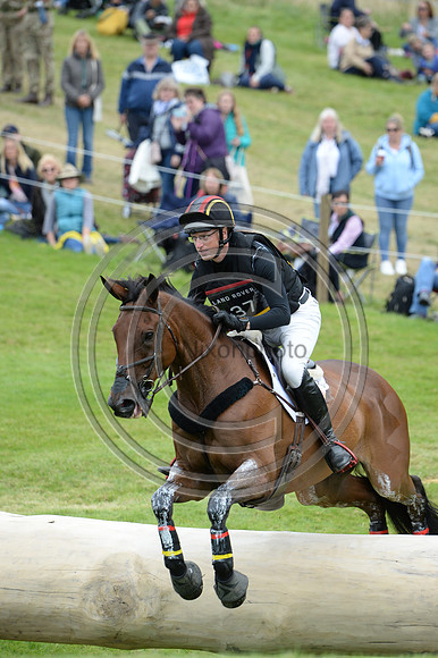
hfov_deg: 4.3
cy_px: 329
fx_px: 5847
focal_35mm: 320
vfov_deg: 6.4
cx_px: 219
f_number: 6.3
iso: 1000
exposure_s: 1/1000
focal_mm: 320
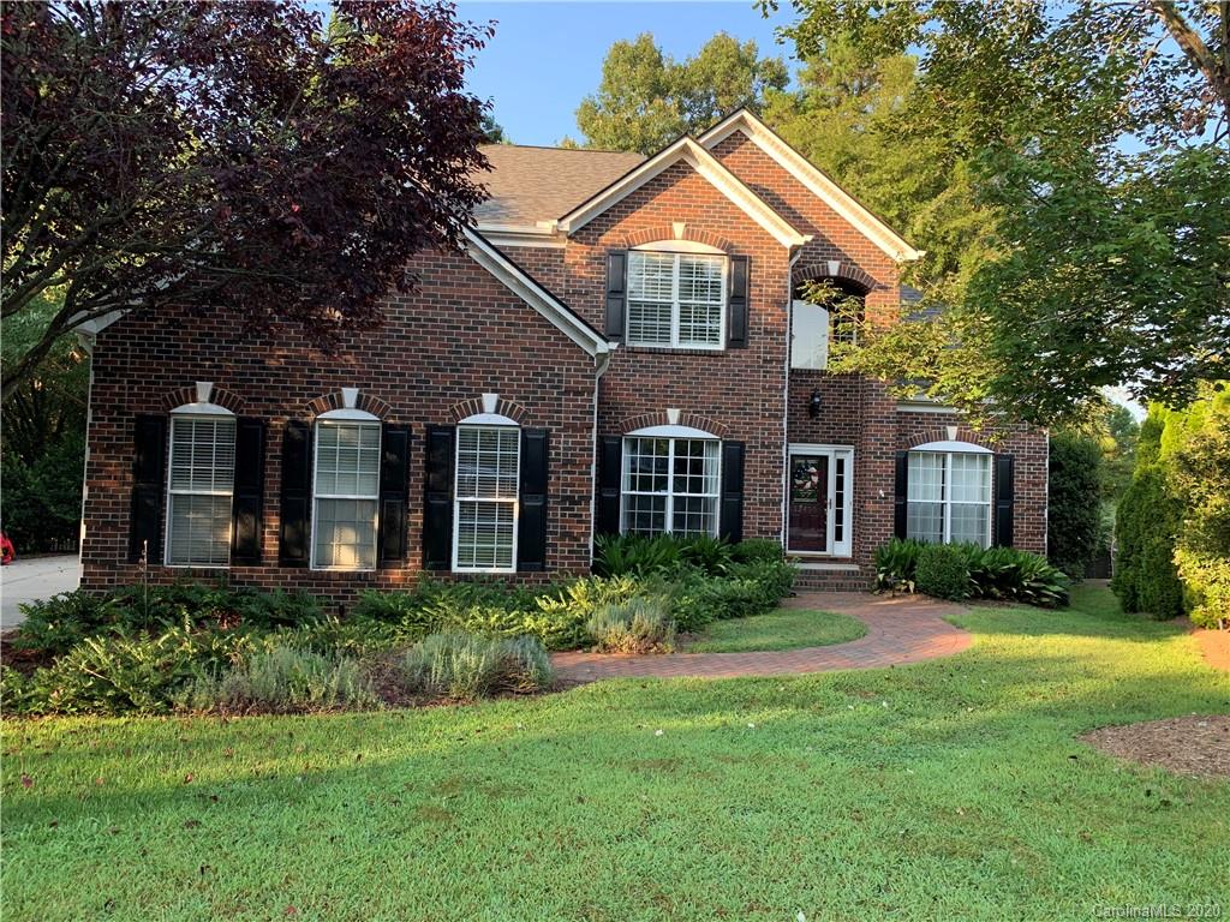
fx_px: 924
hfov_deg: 67.3
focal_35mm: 26
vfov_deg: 53.1
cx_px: 615
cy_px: 461
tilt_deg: +1.2
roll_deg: -1.7
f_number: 1.8
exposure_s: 1/182
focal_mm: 4.25
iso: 25
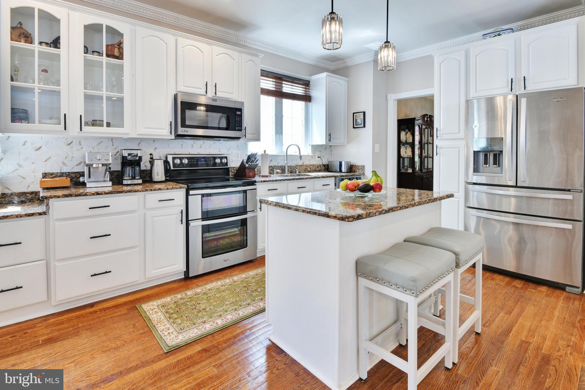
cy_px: 195
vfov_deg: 73.7
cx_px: 292
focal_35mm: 16
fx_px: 260
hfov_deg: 96.7
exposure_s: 1
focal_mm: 16
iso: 100
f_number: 14
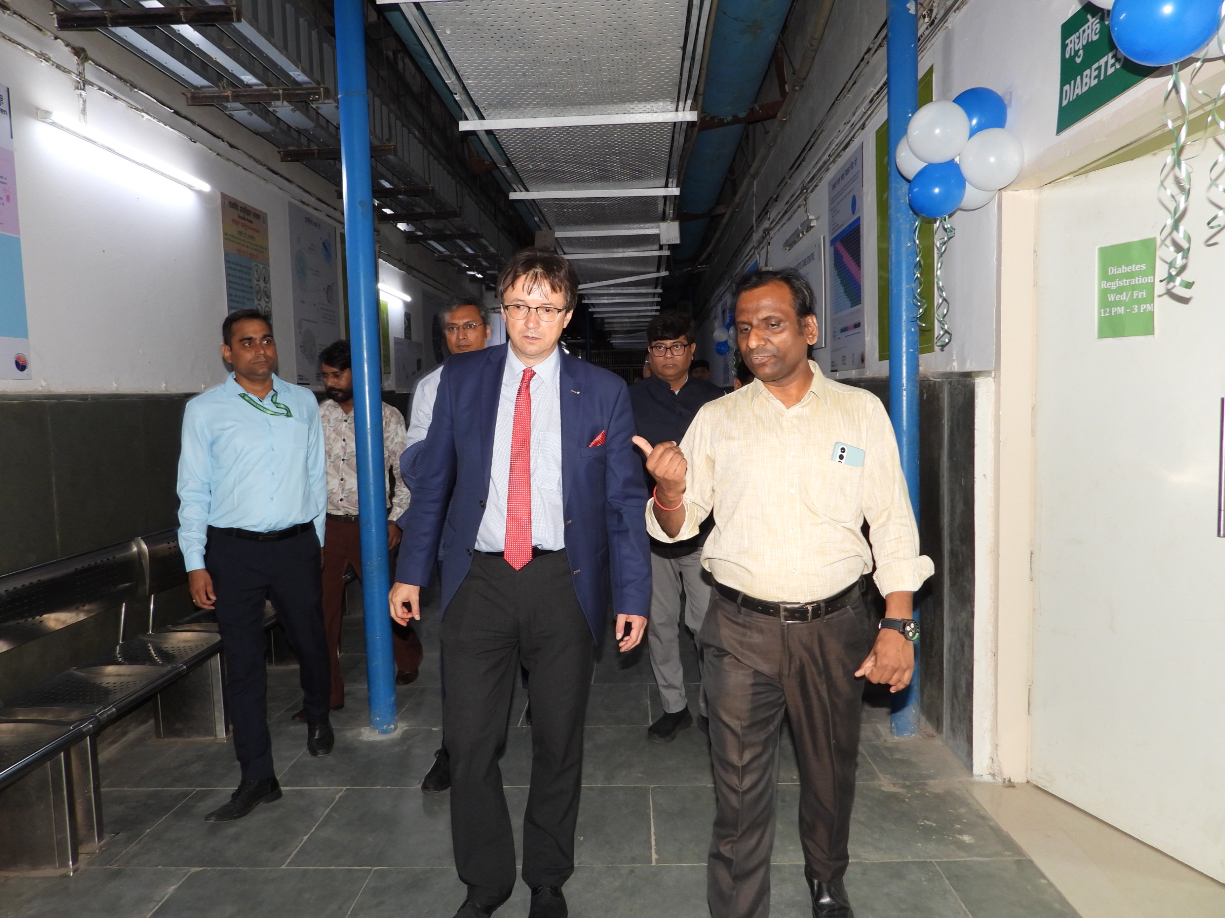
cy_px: 459
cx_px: 612
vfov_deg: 56.8
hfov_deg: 71.6
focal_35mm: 24
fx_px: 849
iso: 200
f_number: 2.8
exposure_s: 1/30
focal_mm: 4.3
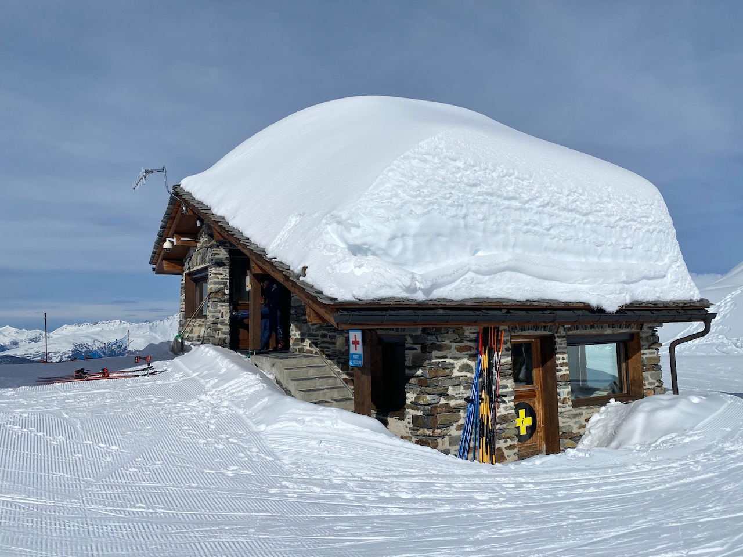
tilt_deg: +6.0
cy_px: 278
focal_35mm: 26
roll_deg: +0.4
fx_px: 558
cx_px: 372
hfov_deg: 67.3
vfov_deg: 53.1
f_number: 1.8
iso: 32
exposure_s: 1/14286
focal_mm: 4.25
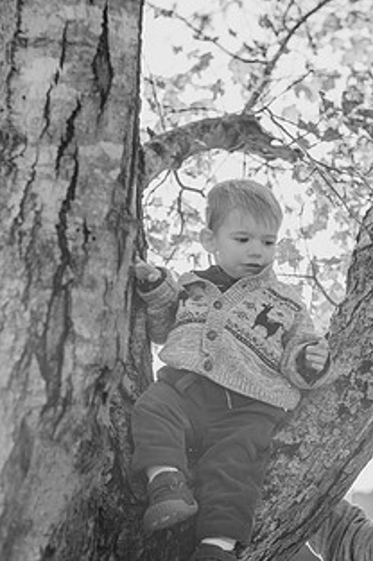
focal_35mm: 72
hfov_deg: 18.8
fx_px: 1121
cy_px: 247
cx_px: 253
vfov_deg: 28.1
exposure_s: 1/1000
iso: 500
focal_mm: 50
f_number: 2.8
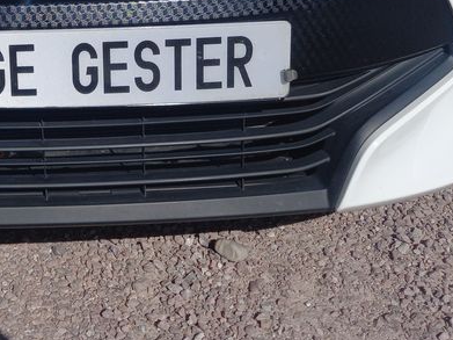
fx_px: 837
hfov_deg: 28.7
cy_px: -65
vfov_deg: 21.3
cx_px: 21
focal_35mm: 64
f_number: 2
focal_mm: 4.6
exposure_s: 1/1605
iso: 25
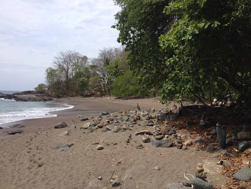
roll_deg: -1.3
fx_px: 254
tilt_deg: -2.9
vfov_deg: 40.7
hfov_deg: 52.6
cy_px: 94
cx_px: 126
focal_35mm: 35
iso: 50
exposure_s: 1/2304
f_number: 2.4
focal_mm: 4.28
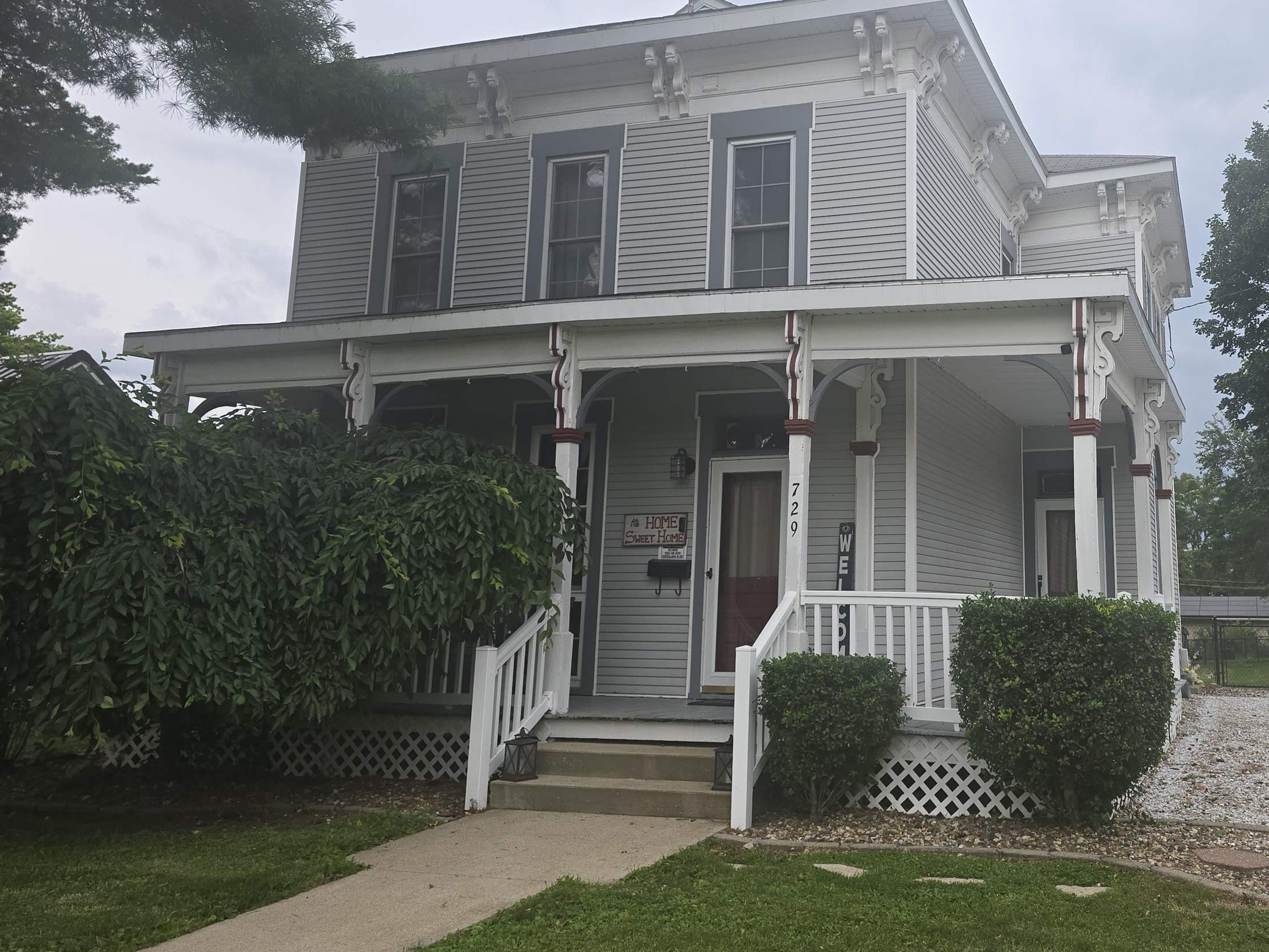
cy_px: 399
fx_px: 1173
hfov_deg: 55.2
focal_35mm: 32
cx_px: 881
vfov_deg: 44.0
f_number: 1.7
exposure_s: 1/60
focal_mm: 6.3
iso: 32
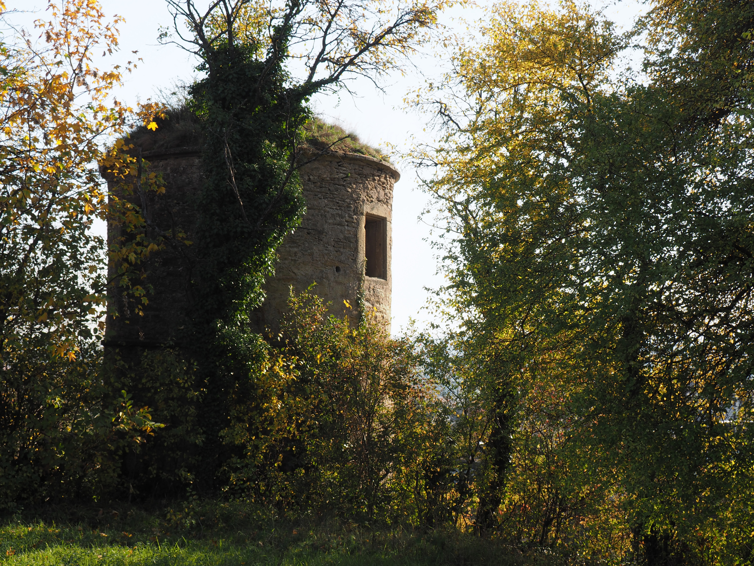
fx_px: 1046
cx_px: 377
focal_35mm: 48
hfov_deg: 39.7
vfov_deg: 30.3
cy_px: 283
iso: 200
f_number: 7.1
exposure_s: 1/200
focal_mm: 24
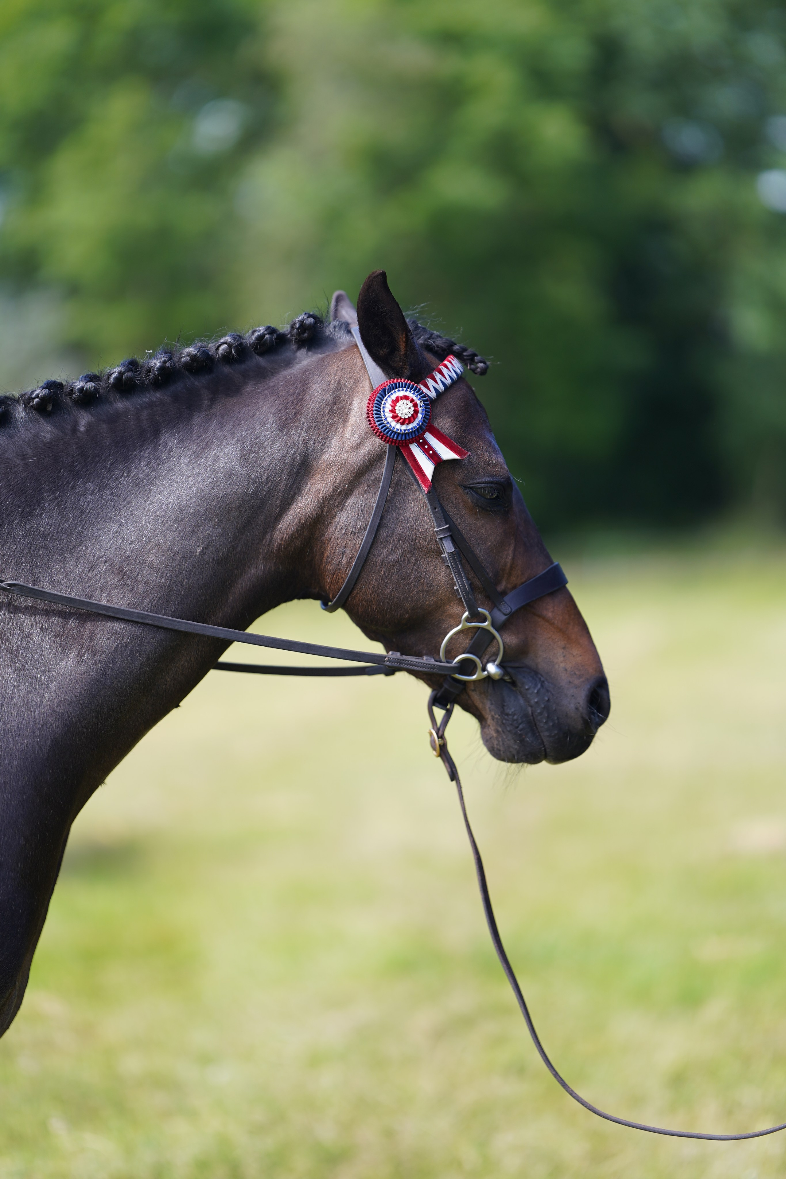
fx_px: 2784
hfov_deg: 16.1
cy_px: 590
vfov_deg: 23.9
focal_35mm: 85
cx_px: 393
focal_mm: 85
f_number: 1.4
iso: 100
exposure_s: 1/500
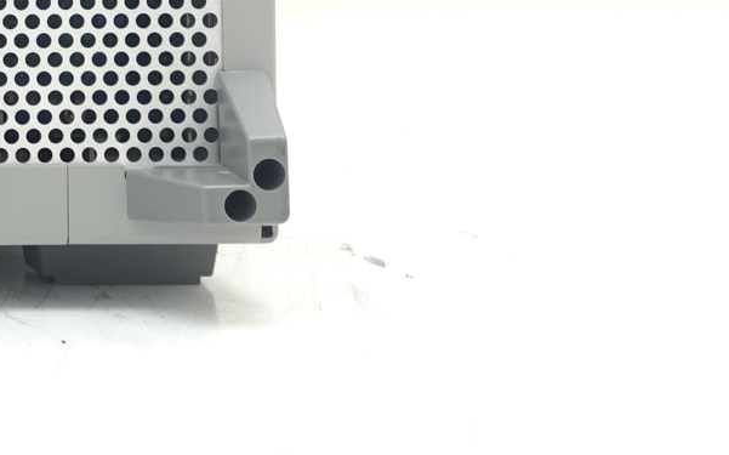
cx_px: -512
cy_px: -327
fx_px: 2760
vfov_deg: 9.1
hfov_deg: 13.7
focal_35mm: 139
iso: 100
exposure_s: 1/15
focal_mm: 14.5
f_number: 3.2
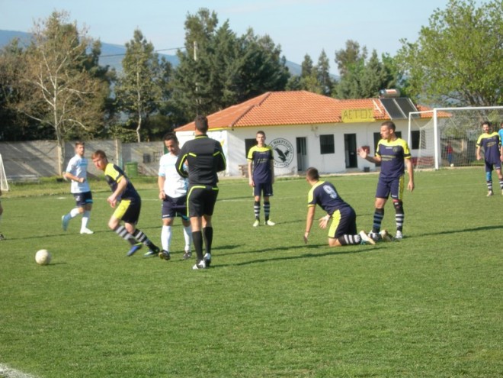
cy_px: 189
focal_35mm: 113
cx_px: 252
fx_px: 1642
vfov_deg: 13.1
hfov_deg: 17.4
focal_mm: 23.4
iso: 50
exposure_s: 1/104
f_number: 8.2
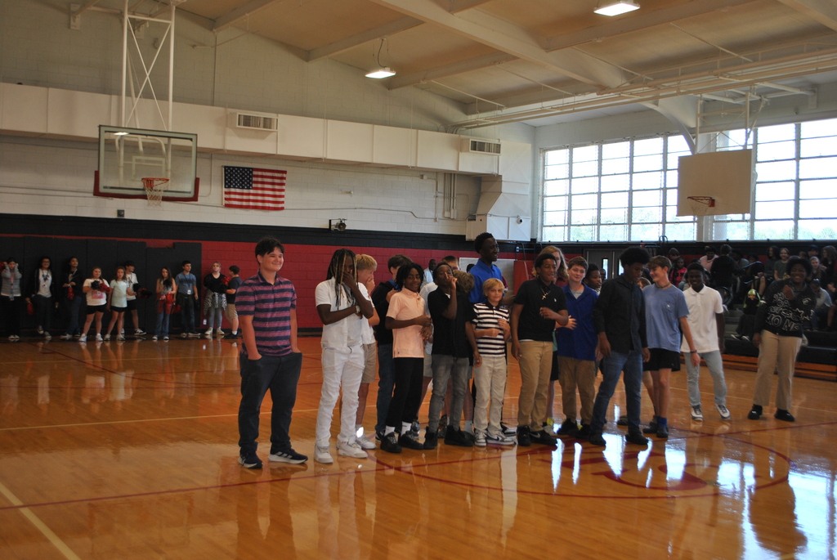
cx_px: 418
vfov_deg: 32.0
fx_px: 977
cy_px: 280
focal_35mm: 42
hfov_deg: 46.4
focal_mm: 28
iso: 200
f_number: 4.5
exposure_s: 1/80
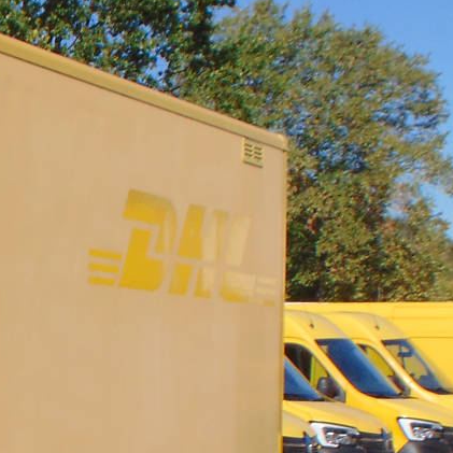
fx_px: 2487
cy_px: 505
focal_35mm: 168
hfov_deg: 9.8
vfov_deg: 10.3
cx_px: -388
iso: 80
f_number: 9
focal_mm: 9
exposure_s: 1/200
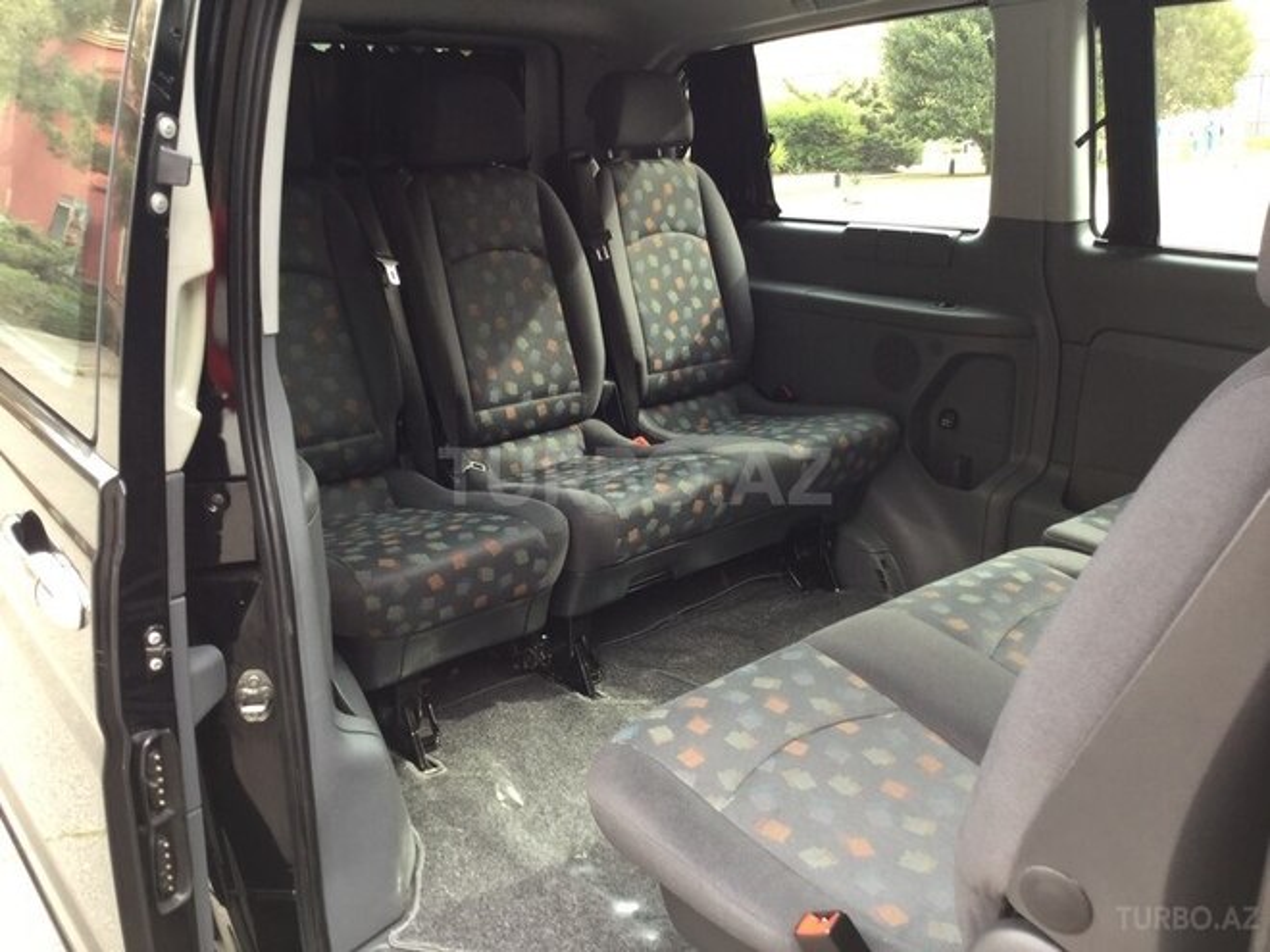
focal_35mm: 31
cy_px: 476
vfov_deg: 45.4
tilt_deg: -17.9
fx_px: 1137
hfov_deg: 58.4
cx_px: 635
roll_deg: +0.8
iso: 32
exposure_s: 1/50
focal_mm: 3.3
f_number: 2.4
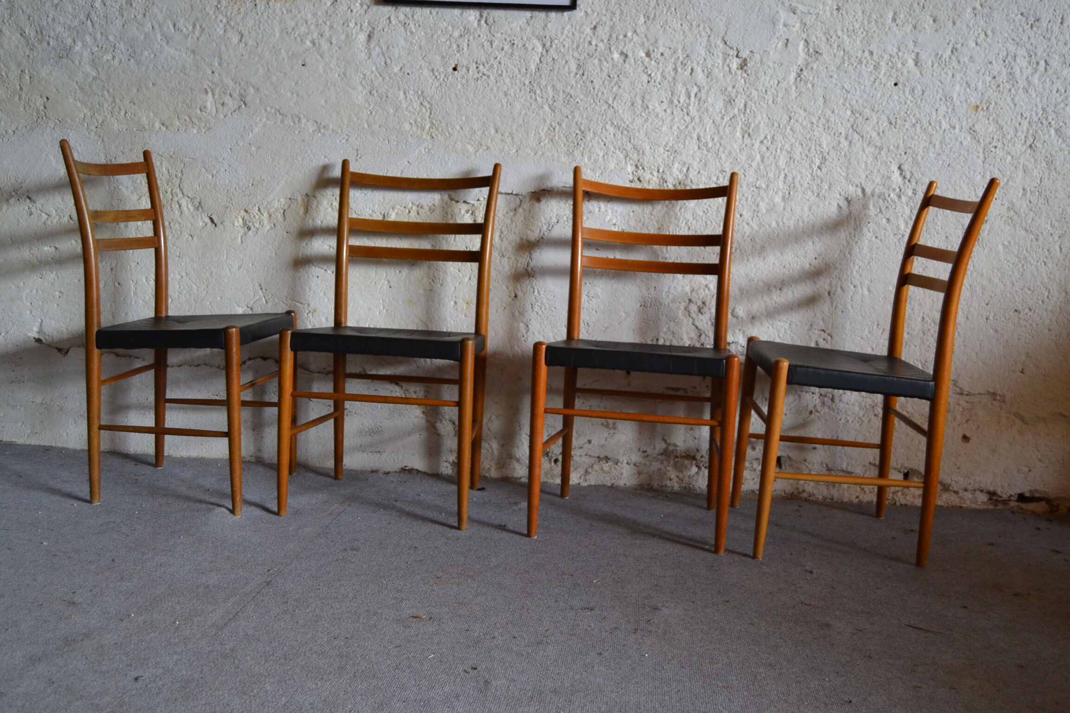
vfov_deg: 38.4
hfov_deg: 55.1
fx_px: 1025
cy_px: 356
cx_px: 535
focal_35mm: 34
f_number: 3.8
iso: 800
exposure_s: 1/60
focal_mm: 23
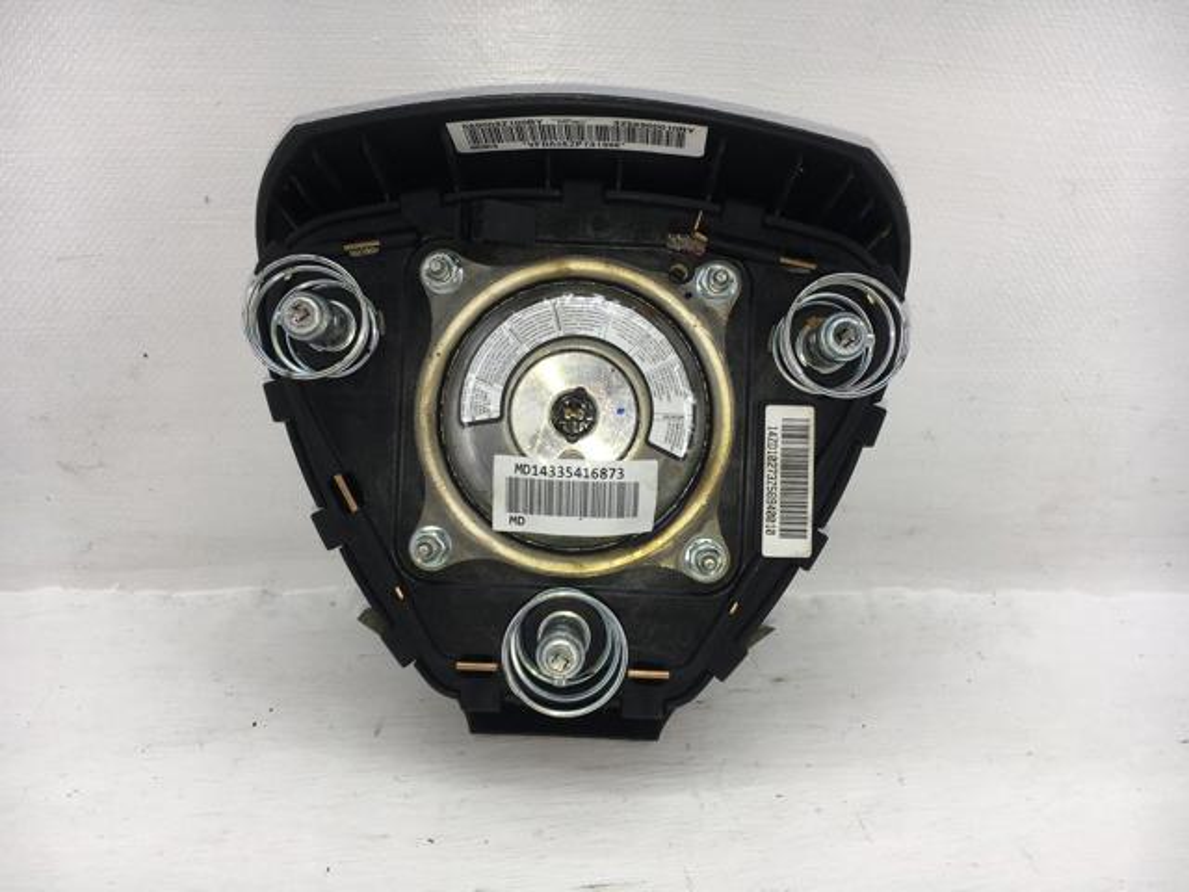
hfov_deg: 61.7
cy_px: 446
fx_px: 996
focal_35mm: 29
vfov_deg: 48.2
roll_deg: -1.6
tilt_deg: -21.3
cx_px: 594
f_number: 2.2
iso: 25
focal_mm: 4.15
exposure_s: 1/293
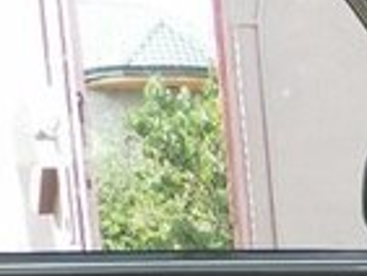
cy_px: 453
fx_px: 1295
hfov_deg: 14.2
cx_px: 669
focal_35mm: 122
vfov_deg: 11.5
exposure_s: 1/125
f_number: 2.8
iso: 80
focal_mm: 4.6
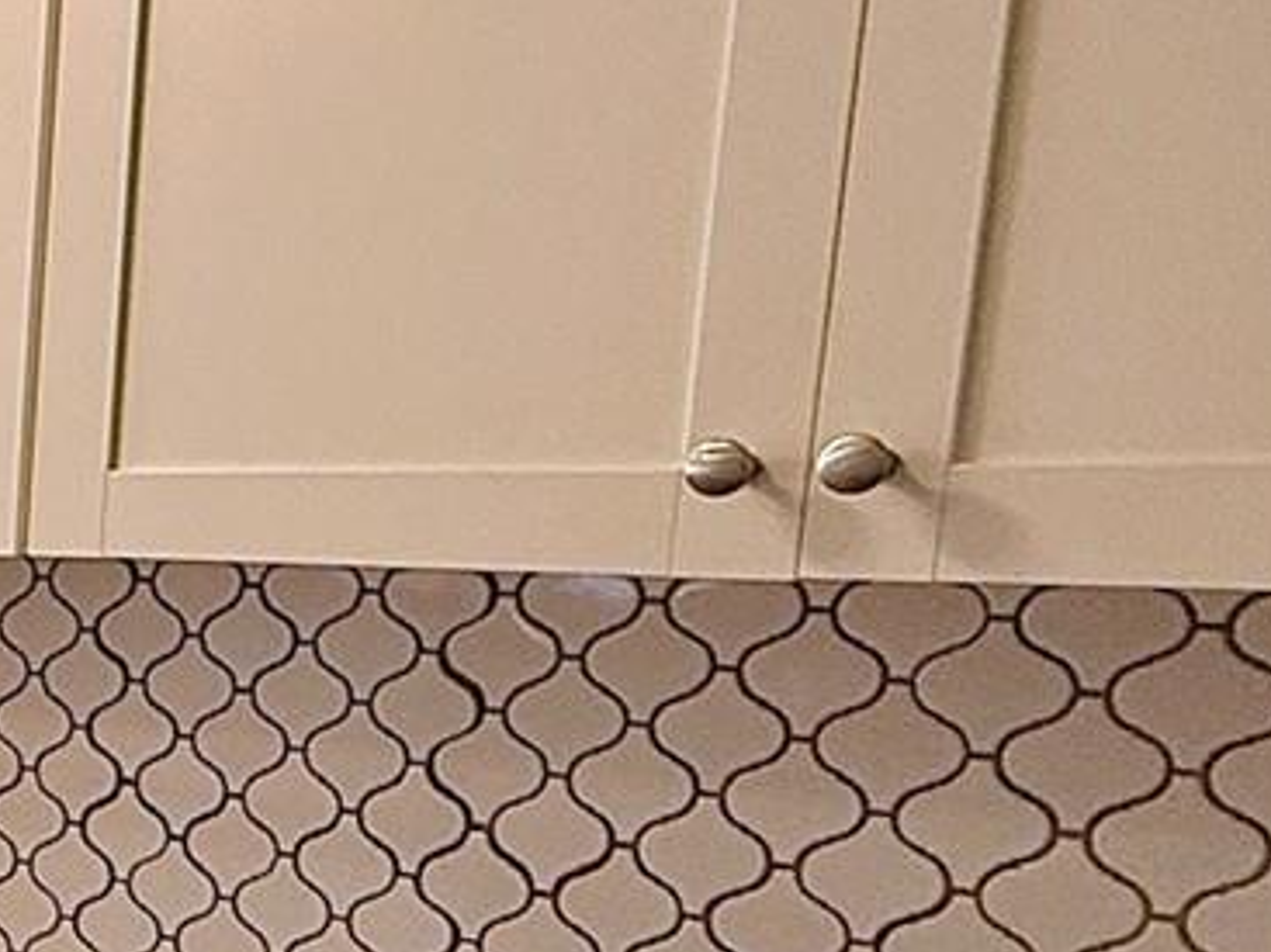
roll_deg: +0.3
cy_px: 845
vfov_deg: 23.4
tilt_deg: -8.9
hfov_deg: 21.8
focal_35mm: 61
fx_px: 2239
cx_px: -952
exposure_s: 1/120
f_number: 2.2
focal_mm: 2.22
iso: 250
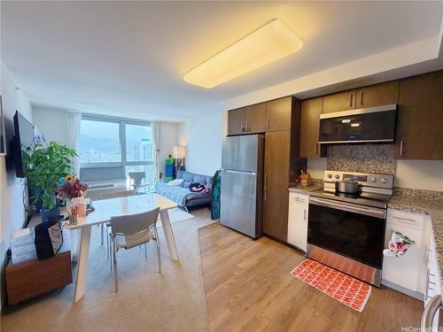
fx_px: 179
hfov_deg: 102.1
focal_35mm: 14
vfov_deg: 85.7
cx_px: 222
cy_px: 166
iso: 100
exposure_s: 1/62
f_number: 2.2
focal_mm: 2.22
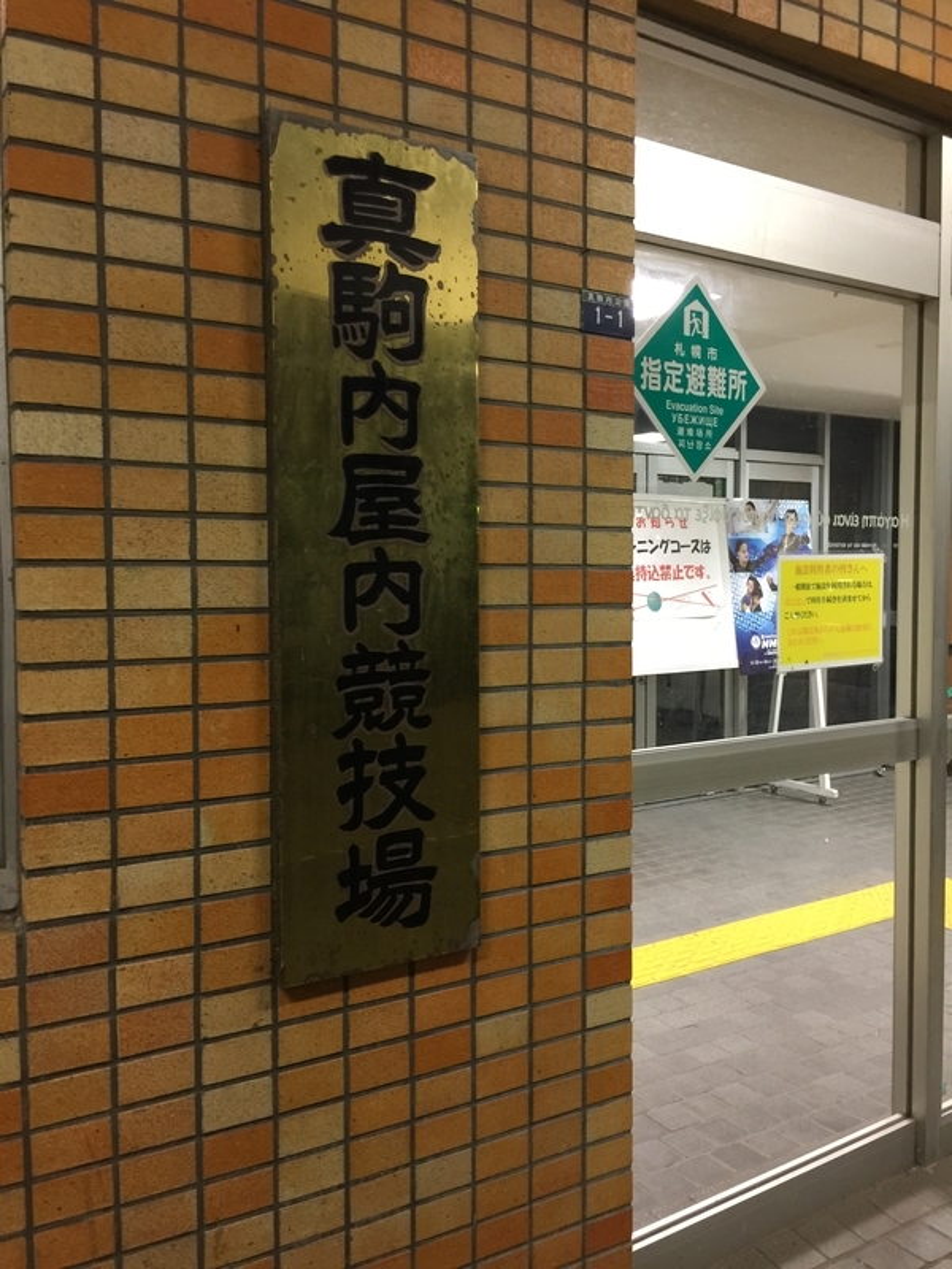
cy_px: 634
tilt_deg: -1.5
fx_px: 1063
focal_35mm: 29
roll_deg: +0.0
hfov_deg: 48.2
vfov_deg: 61.7
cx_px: 476
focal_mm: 4.15
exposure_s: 1/10
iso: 100
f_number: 2.2
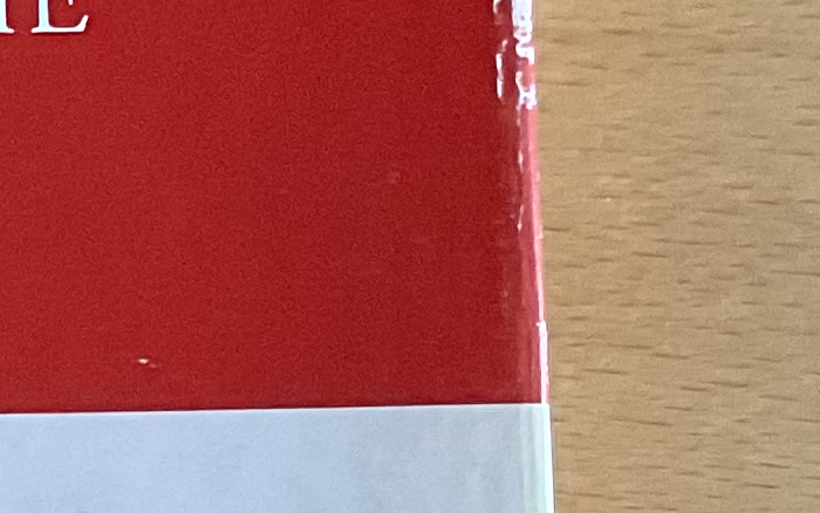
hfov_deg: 11.0
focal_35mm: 177
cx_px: -684
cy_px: 758
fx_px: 3957
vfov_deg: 7.3
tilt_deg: -83.3
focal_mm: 3
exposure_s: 1/60
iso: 250
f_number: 1.8
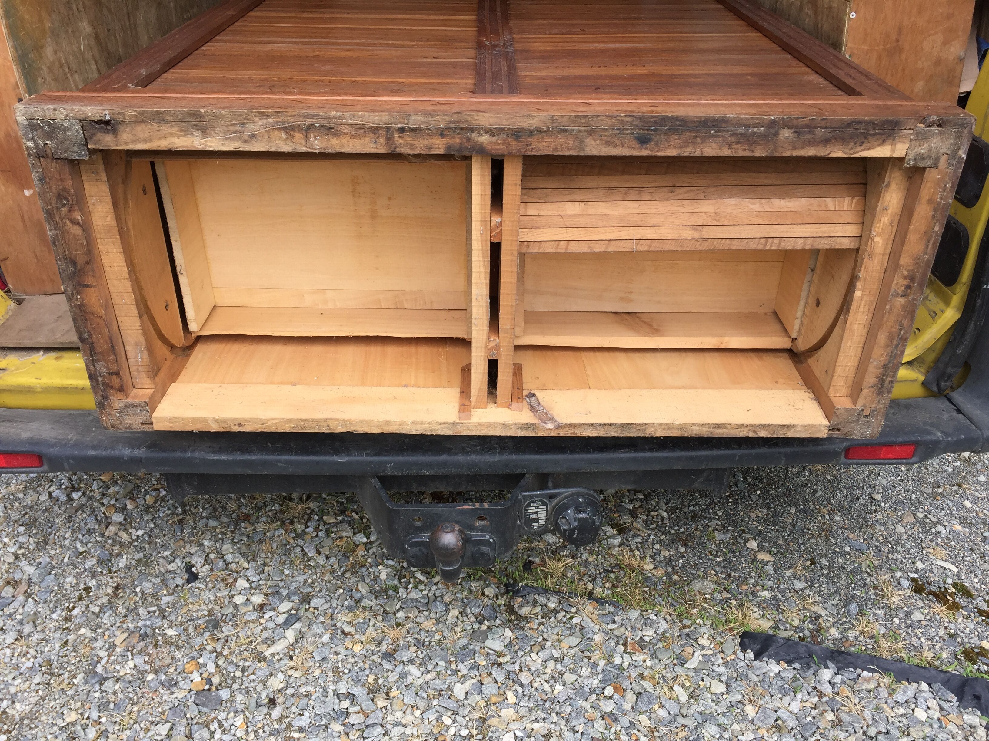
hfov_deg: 61.7
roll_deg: +2.6
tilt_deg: -30.2
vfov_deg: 48.2
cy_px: 370
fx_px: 829
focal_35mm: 29
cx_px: 494
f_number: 2.2
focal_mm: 4.15
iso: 32
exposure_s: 1/341
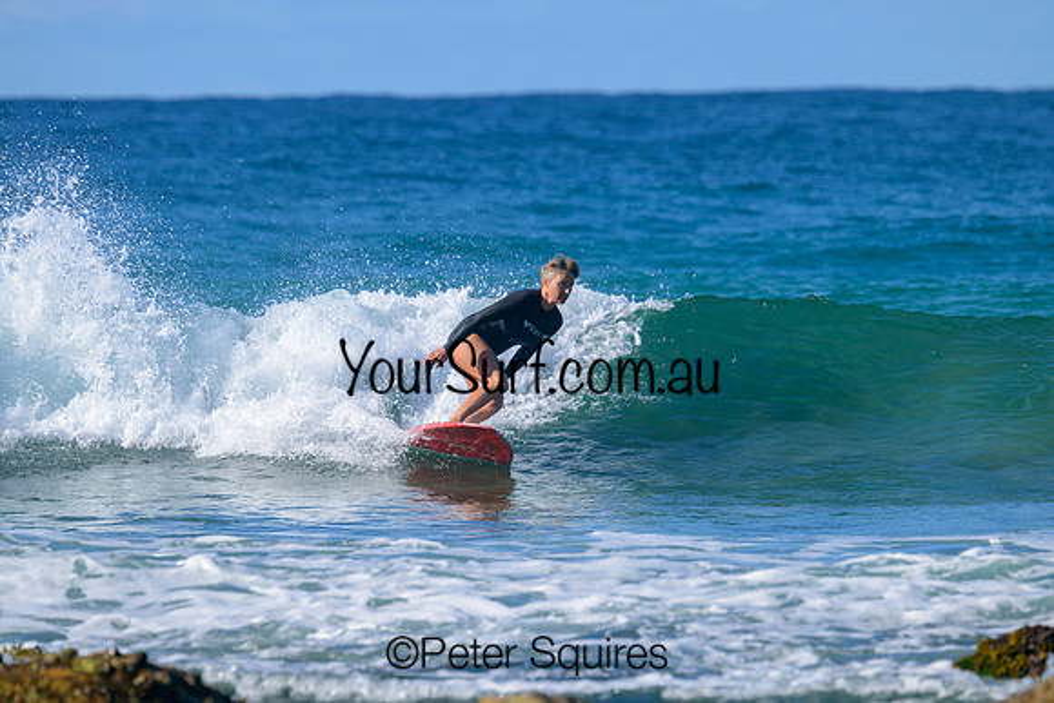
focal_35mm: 540
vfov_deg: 2.5
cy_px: 352
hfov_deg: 3.8
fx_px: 15813
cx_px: 527
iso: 500
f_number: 11
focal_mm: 540
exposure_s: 1/2000
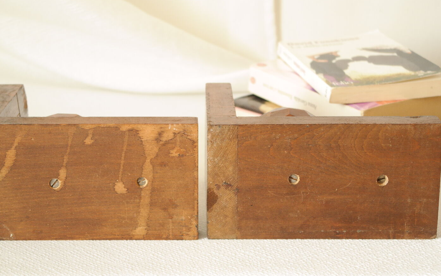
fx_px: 1046
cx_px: 202
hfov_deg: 23.8
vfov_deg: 15.0
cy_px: 145
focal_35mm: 87
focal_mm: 45
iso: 800
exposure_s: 1/30
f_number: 6.3
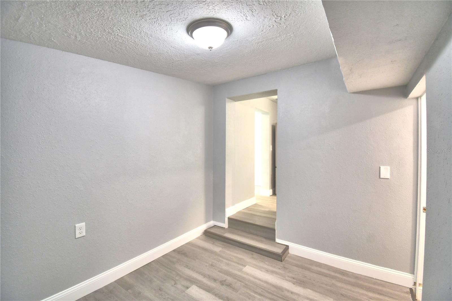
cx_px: 226
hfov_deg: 100.4
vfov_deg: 77.3
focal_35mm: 15
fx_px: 188
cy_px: 150
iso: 400
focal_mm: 10
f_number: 4.5
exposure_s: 1/40
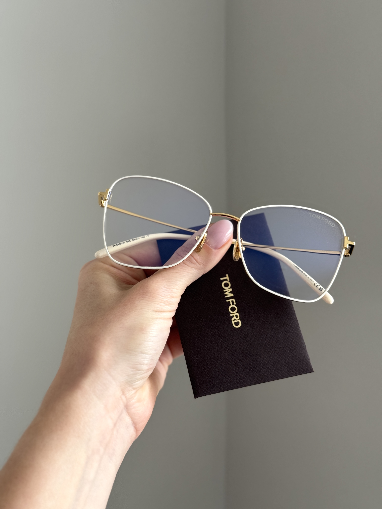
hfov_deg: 30.3
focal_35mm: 48
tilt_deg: -16.1
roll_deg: +0.8
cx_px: 191
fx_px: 706
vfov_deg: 39.7
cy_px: 254
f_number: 1.78
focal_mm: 6.76
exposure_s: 1/60
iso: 125
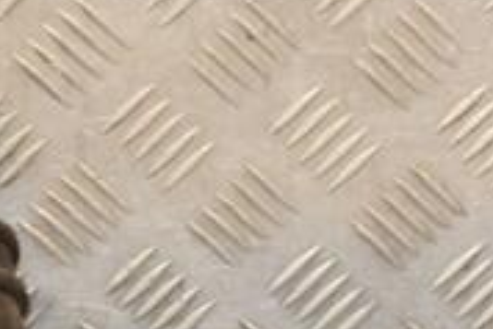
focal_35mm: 253
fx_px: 3467
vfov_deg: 5.4
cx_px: 449
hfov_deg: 8.1
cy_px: 423
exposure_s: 1/50
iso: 800
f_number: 11
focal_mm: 50
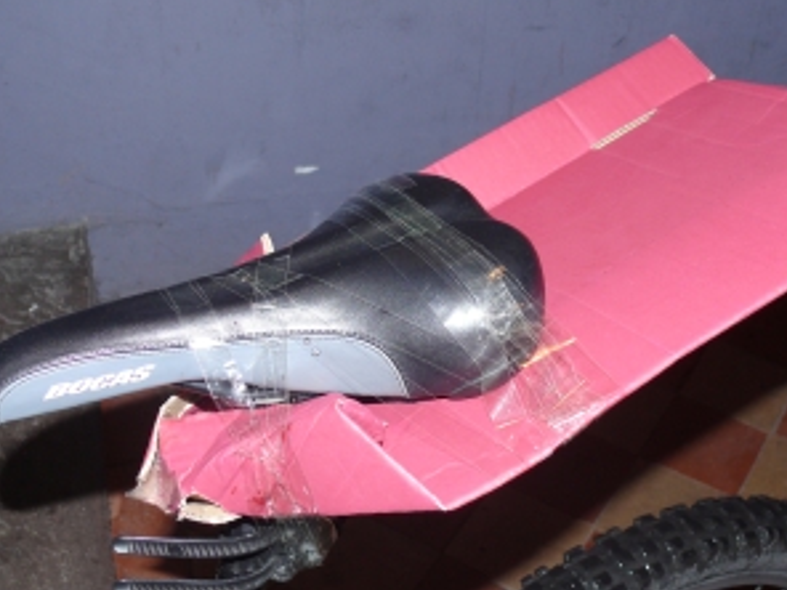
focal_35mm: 52
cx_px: 516
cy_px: 295
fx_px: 1182
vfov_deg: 28.0
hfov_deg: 36.5
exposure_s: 1/30
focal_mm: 7.4
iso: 100
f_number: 2.8
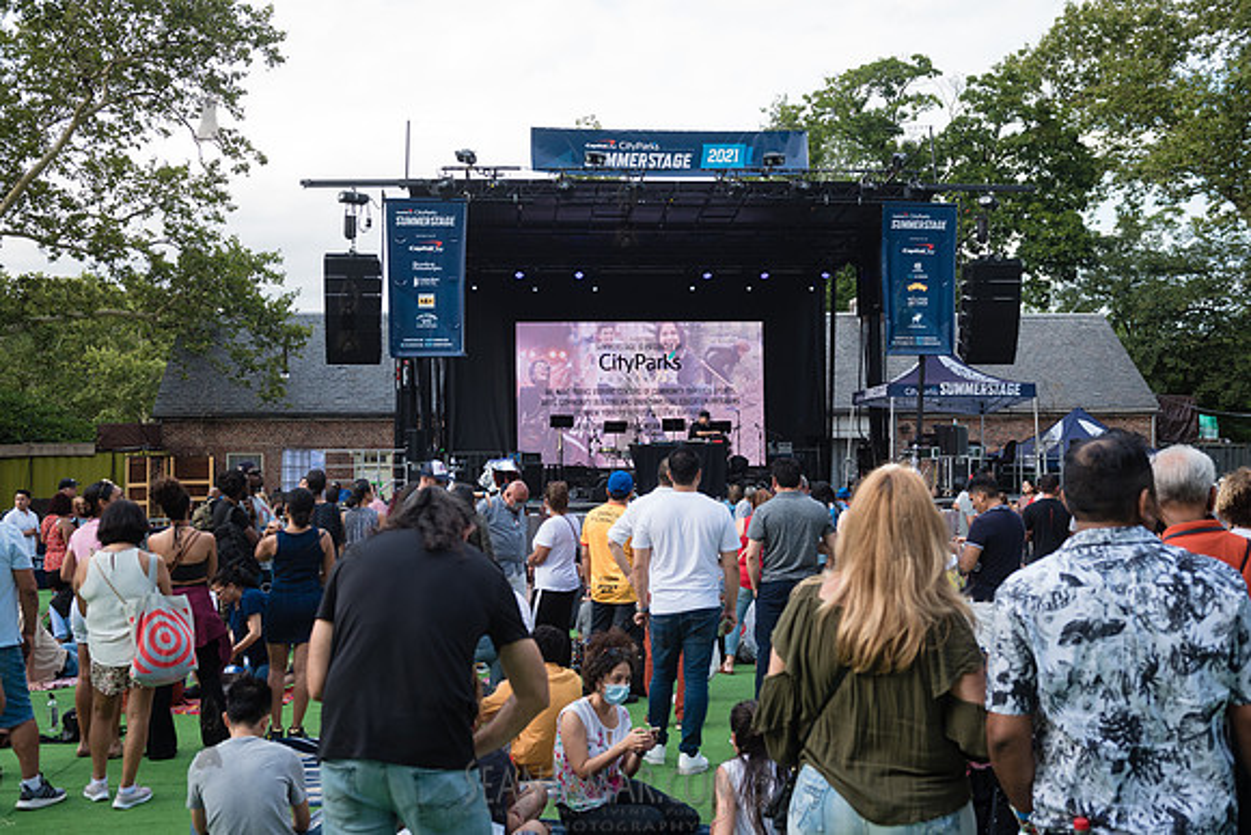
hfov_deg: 51.5
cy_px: 418
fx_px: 1298
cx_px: 626
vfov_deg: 35.7
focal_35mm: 37
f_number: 4.5
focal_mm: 35
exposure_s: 1/1000
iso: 500
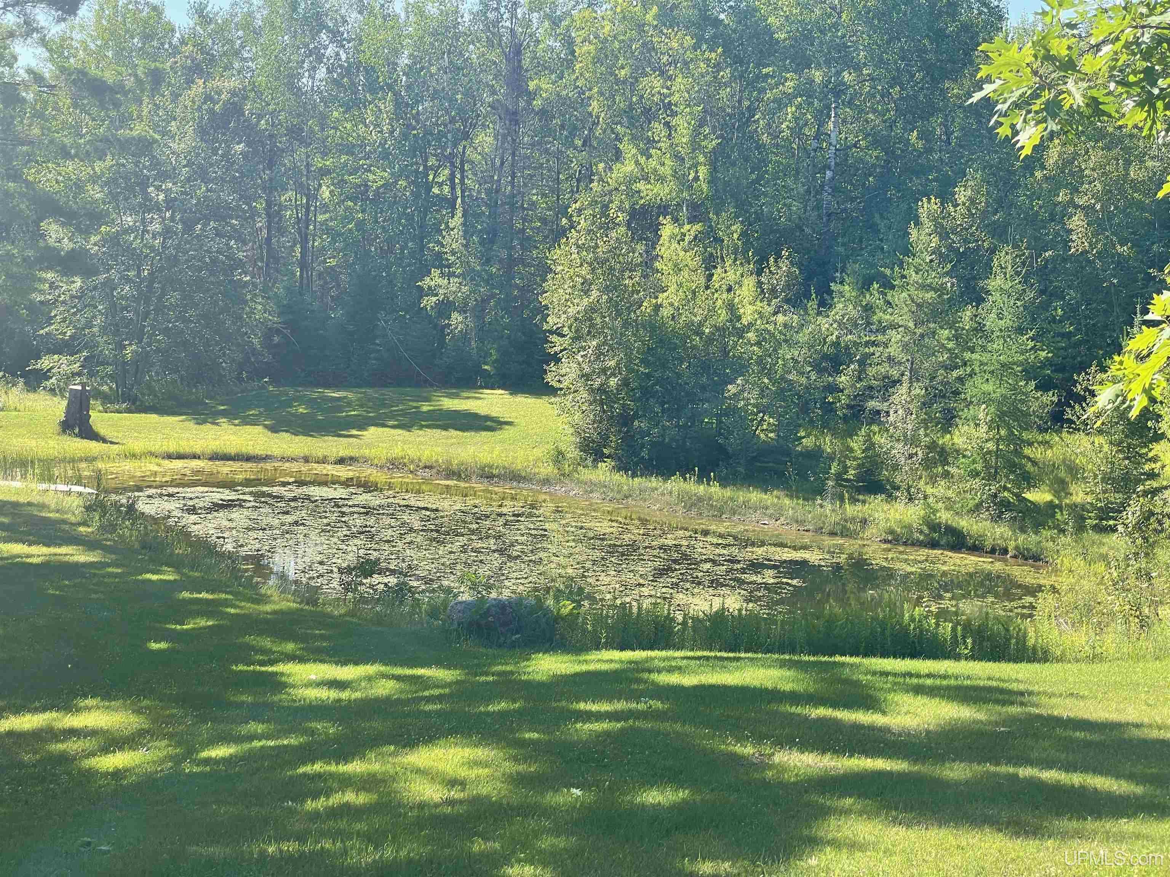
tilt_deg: -1.9
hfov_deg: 36.8
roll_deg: -3.2
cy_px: 438
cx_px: 585
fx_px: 1758
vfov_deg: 28.0
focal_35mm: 52
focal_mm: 6
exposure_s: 1/428
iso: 25
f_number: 2
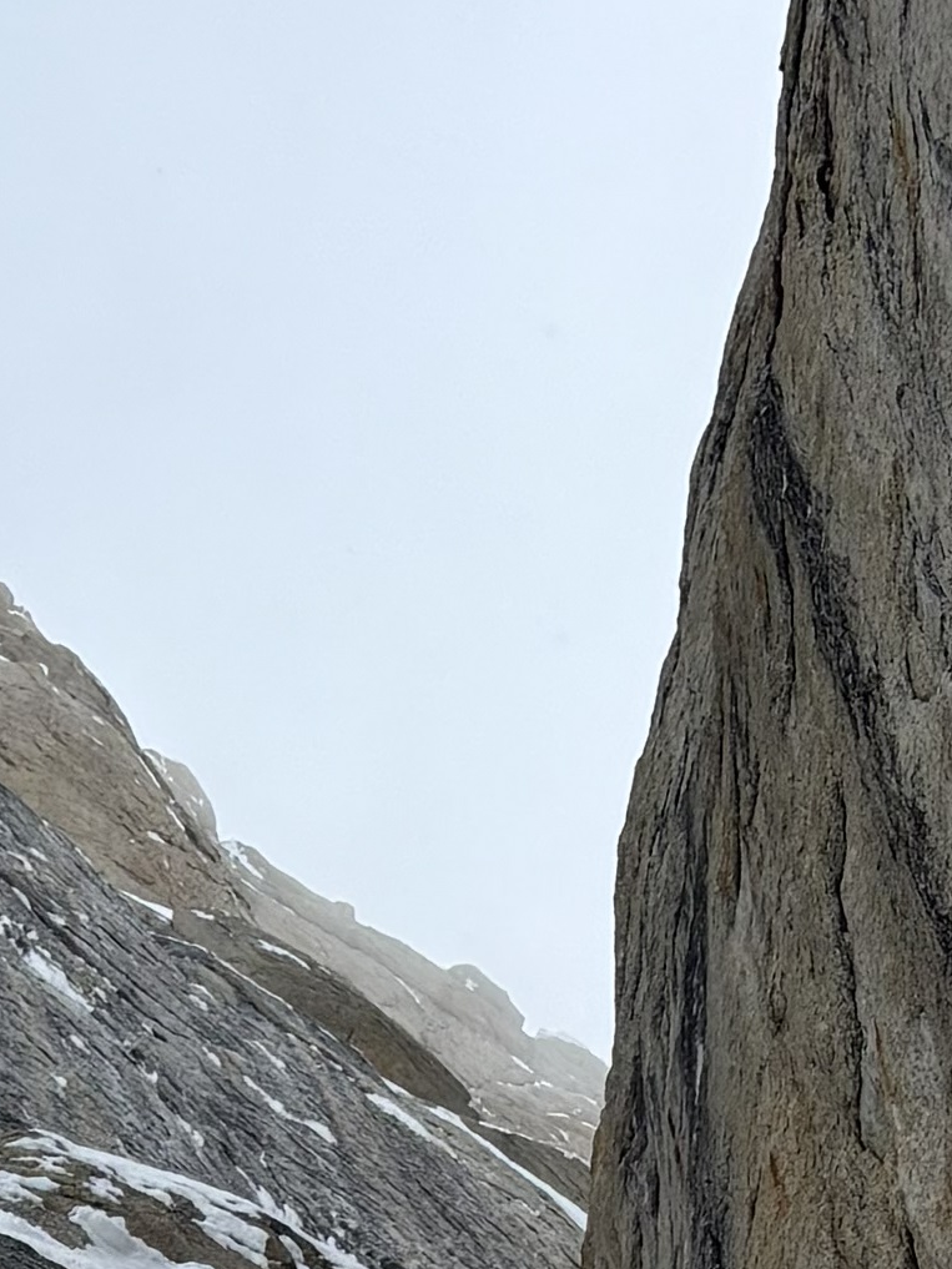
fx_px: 5353
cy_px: 2543
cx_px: -106
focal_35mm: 146
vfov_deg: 12.0
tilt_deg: +44.5
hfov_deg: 10.0
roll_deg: -15.0
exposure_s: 1/6711
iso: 50
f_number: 1.6
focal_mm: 5.96
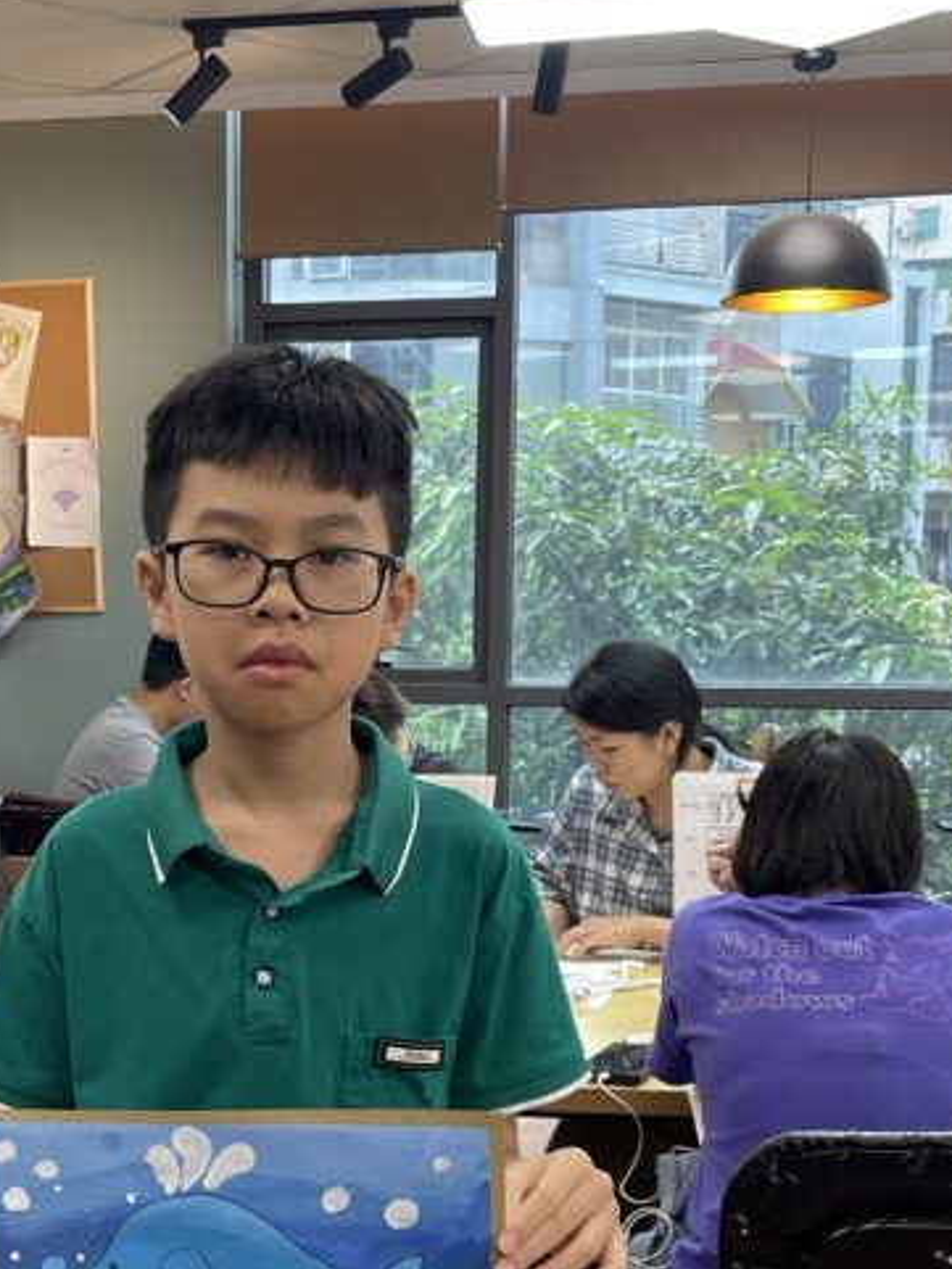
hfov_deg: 27.8
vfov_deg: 36.3
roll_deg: -0.2
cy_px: 881
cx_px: 293
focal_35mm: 52
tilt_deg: -8.1
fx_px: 1906
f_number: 1.6
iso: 125
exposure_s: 1/121
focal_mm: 5.1
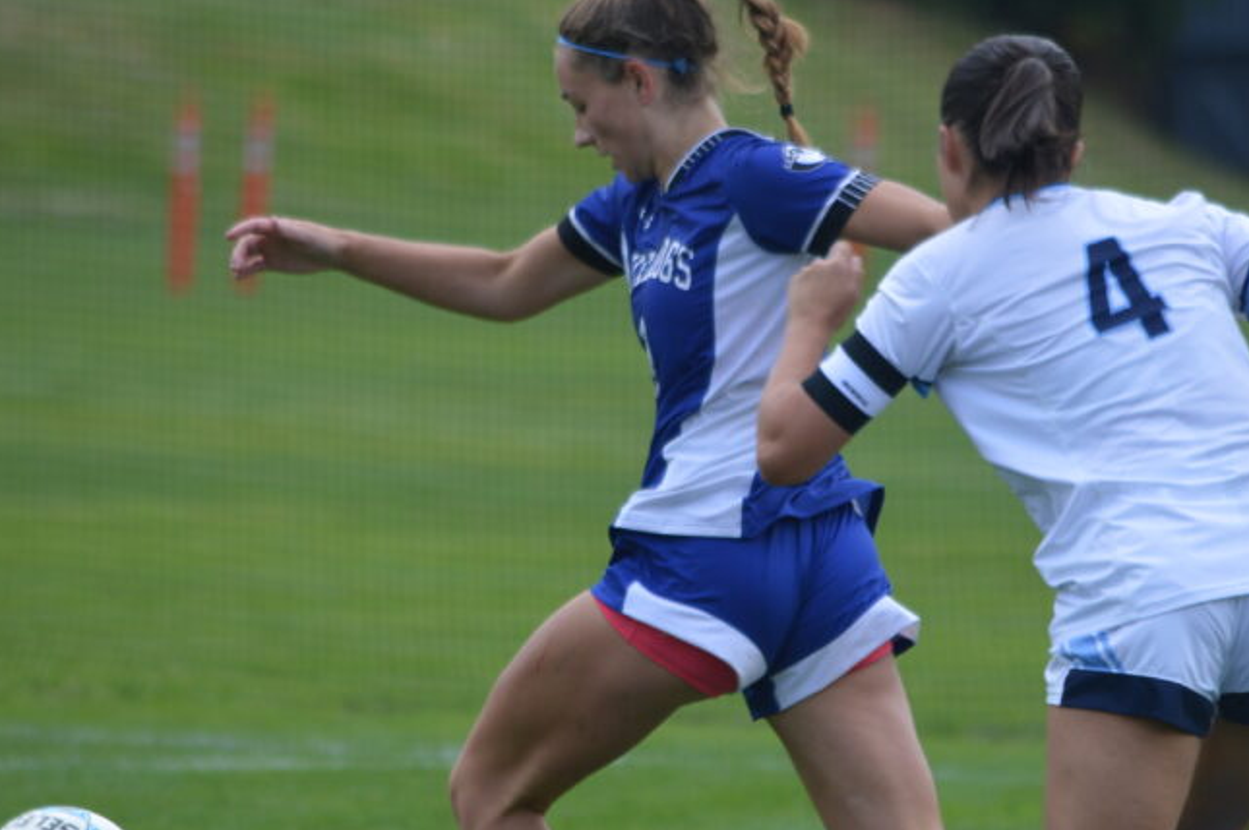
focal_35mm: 524
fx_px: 18165
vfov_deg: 2.6
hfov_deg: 3.9
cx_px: 699
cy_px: 516
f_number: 5.6
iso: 320
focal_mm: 220
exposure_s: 1/500
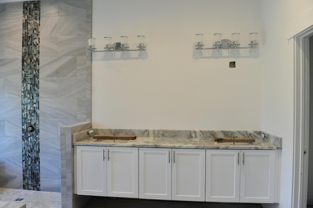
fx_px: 209
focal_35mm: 24
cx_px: 156
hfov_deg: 73.8
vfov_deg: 53.1
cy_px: 104
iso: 2500
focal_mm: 24
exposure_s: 1/160
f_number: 6.3
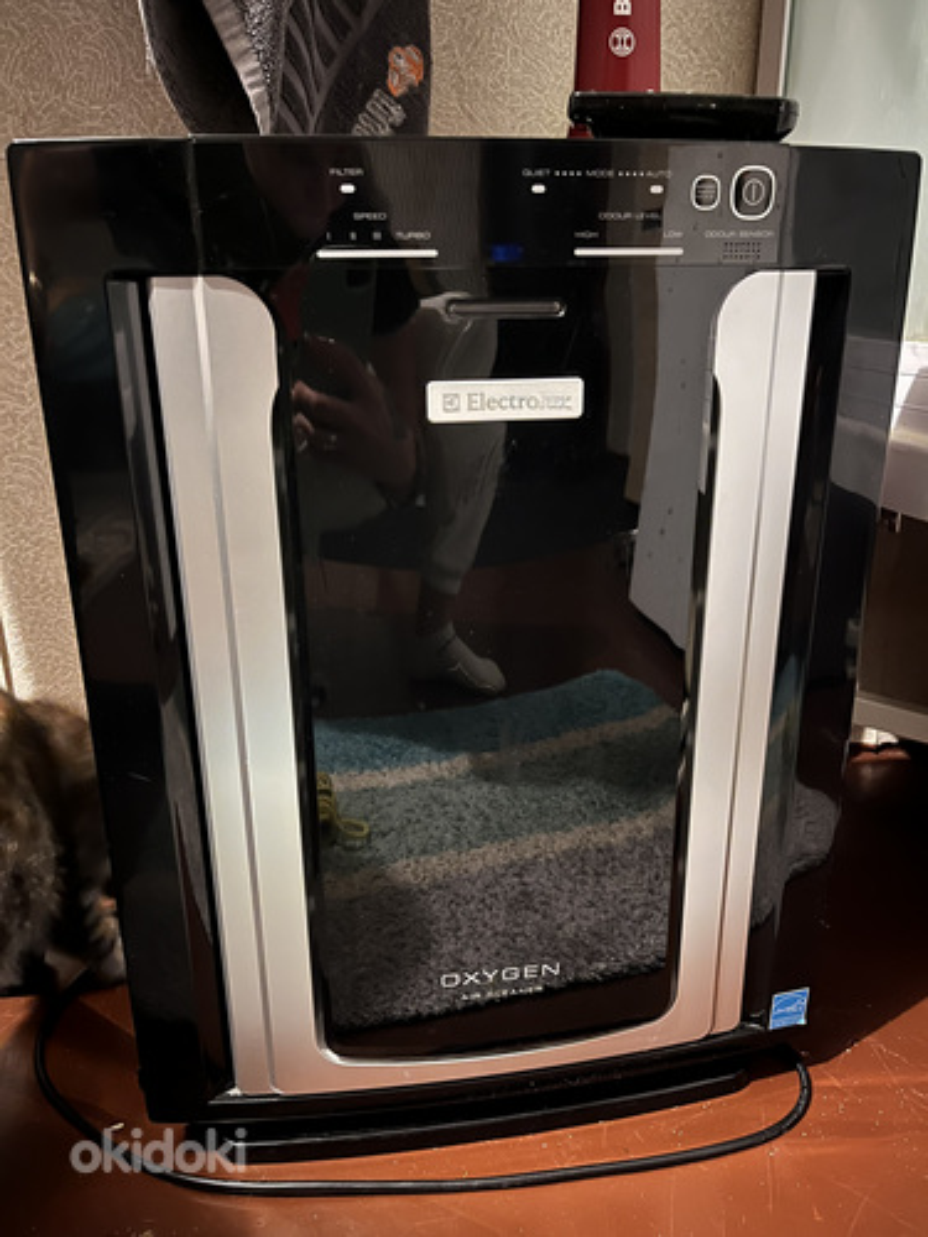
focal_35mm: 26
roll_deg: -0.7
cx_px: 464
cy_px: 618
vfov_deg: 67.3
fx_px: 929
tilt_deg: -19.1
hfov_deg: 53.1
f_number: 1.6
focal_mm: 5.1
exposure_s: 1/5
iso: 640
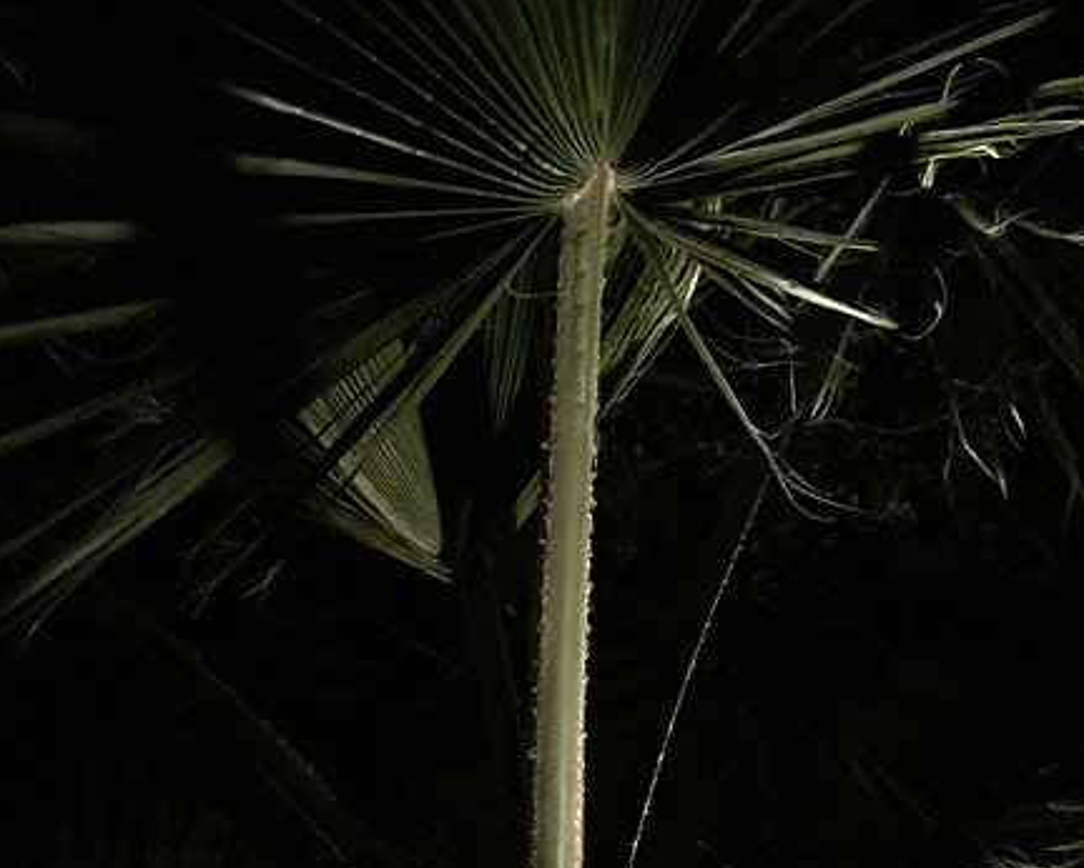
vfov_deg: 38.2
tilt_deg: -6.9
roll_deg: +0.4
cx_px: 541
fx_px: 1220
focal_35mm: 38
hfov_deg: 47.9
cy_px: 645
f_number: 2.2
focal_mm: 4.15
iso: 2000
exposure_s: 1/15
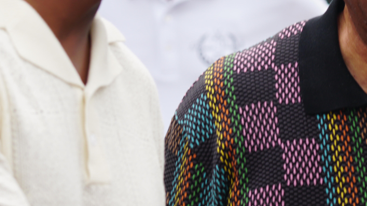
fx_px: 3806
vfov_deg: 3.1
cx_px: 384
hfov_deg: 5.5
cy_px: -7
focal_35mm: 391
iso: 100
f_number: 5
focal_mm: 113
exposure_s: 1/200
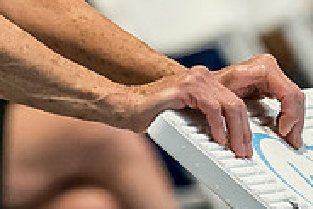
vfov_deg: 0.8
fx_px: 15958
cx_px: -181
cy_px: -213
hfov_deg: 1.1
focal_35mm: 1834
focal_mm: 200
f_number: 2.8
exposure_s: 1/640
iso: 3200
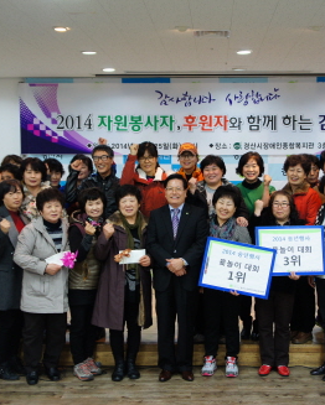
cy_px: 204
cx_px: 202
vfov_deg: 34.9
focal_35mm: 54
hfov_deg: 28.2
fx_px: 645
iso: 400
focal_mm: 25
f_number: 4
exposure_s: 1/30
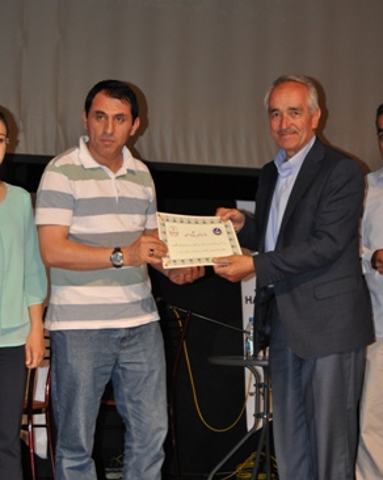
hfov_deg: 19.7
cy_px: 244
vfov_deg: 24.6
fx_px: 1101
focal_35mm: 78
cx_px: 194
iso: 800
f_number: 5.3
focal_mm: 45
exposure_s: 1/60
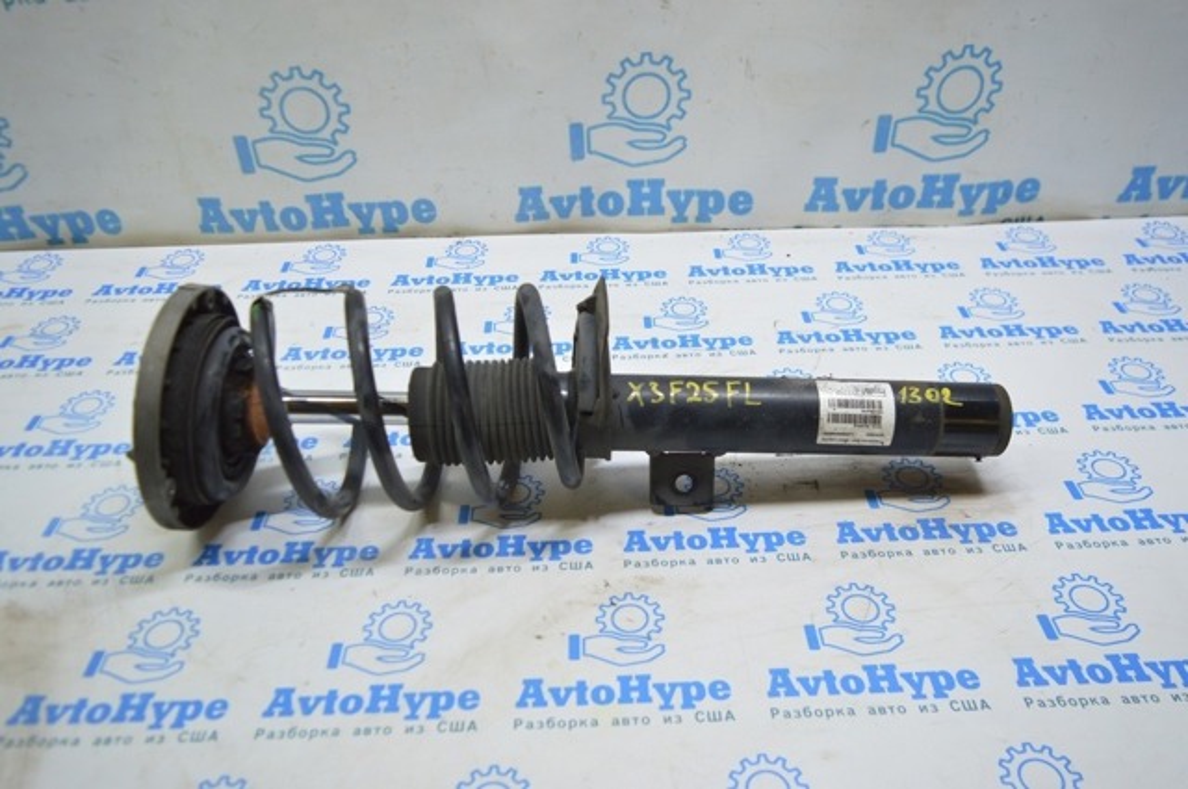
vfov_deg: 47.8
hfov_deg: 67.4
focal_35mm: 27
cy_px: 394
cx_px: 594
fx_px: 890
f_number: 3.5
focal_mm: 18
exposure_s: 1/60
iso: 400
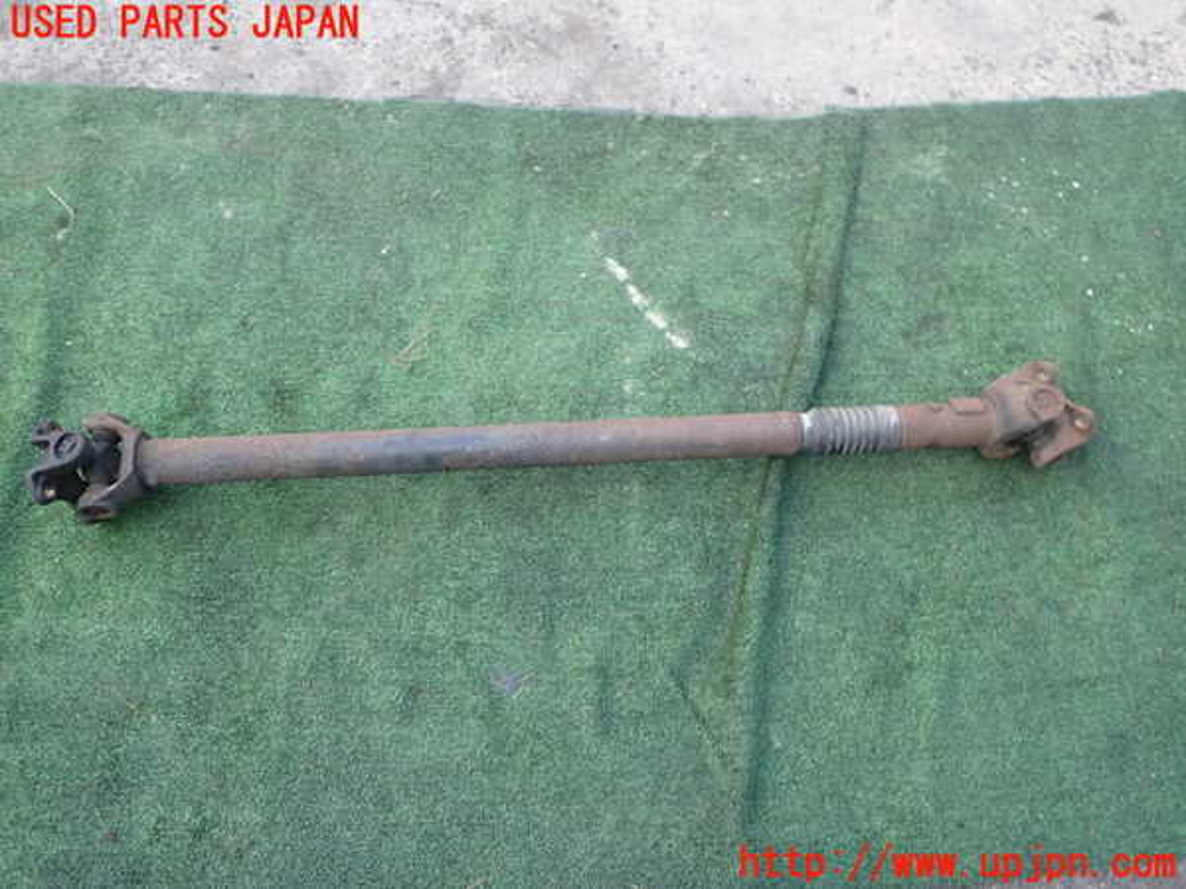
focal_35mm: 30
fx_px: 1028
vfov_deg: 46.8
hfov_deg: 60.0
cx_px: 593
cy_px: 444
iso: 100
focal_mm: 5.4
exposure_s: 1/200
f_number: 2.3
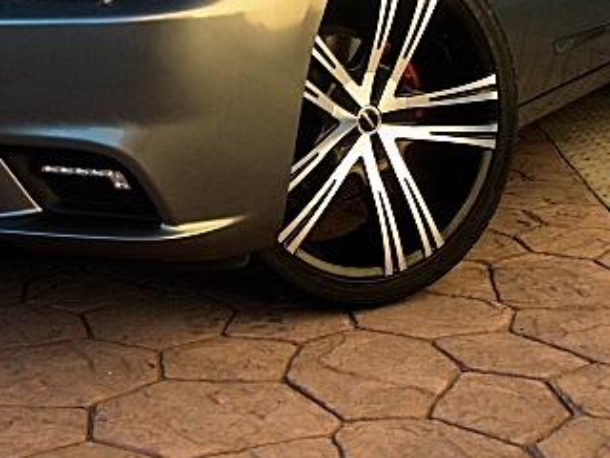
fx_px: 1269
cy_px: 50
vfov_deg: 20.1
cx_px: 154
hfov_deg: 26.7
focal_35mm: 72
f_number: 2.8
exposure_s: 1/125
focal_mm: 6.3
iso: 50
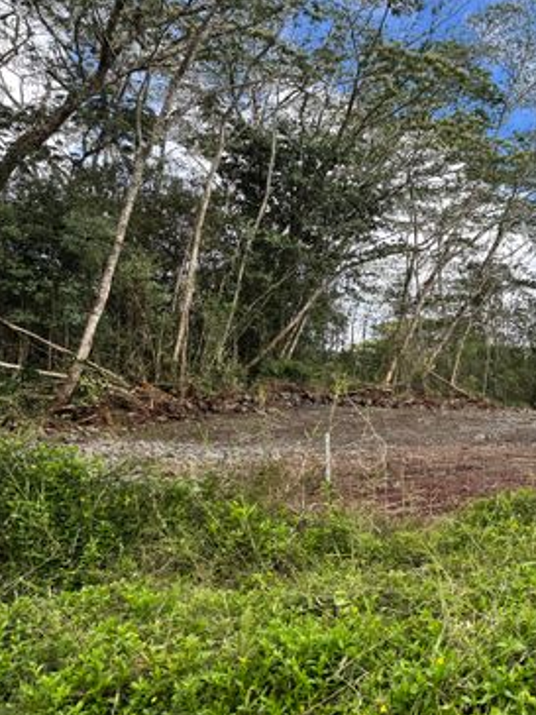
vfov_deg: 55.3
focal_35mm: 33
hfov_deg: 40.0
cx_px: 475
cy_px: 366
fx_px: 681
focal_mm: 6.76
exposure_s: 1/1193
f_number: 1.78
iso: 80
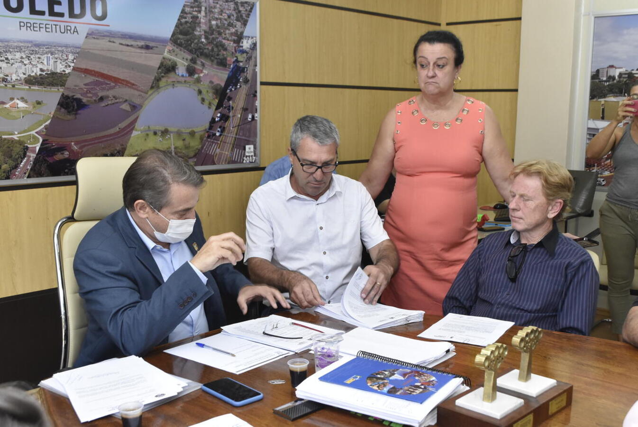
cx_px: 319
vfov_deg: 34.3
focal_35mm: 39
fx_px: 692
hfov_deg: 49.5
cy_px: 214
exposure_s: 1/60
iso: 2000
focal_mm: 26
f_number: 6.7
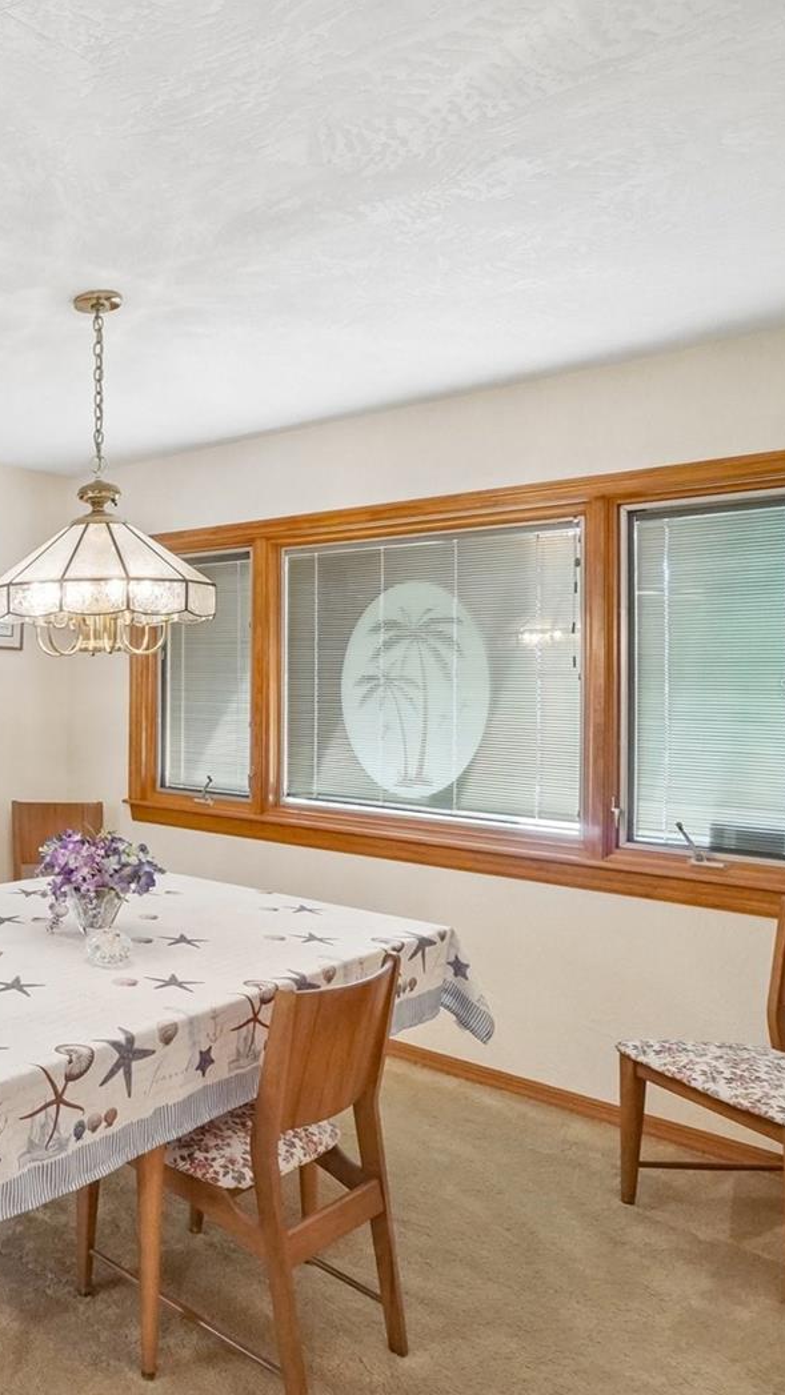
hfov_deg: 36.3
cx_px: -168
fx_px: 888
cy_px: 688
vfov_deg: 76.3
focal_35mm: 24
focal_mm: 10
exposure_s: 1/30
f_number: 8
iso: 2500
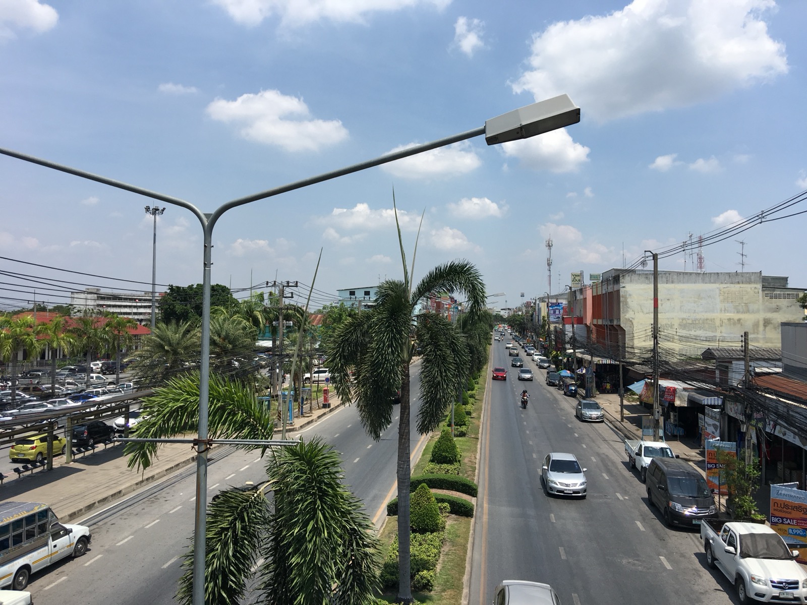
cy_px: 302
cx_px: 404
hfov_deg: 61.7
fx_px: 676
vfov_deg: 48.2
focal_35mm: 29
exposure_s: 1/1876
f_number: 2.2
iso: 25
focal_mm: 4.15
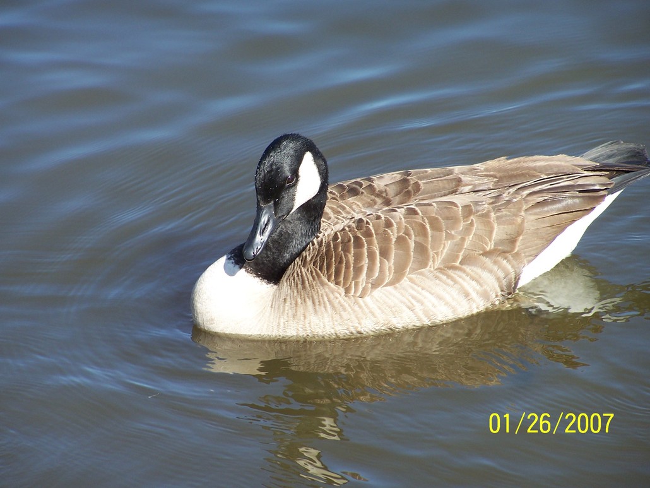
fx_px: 5034
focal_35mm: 268
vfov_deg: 5.5
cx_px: 325
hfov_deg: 7.4
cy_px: 244
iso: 80
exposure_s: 1/500
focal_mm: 44.4
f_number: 3.6
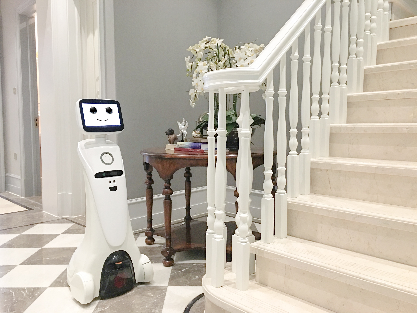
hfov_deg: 61.7
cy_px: 156
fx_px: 349
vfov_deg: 48.2
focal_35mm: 29
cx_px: 208
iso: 80
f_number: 2.2
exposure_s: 1/10
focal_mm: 4.15
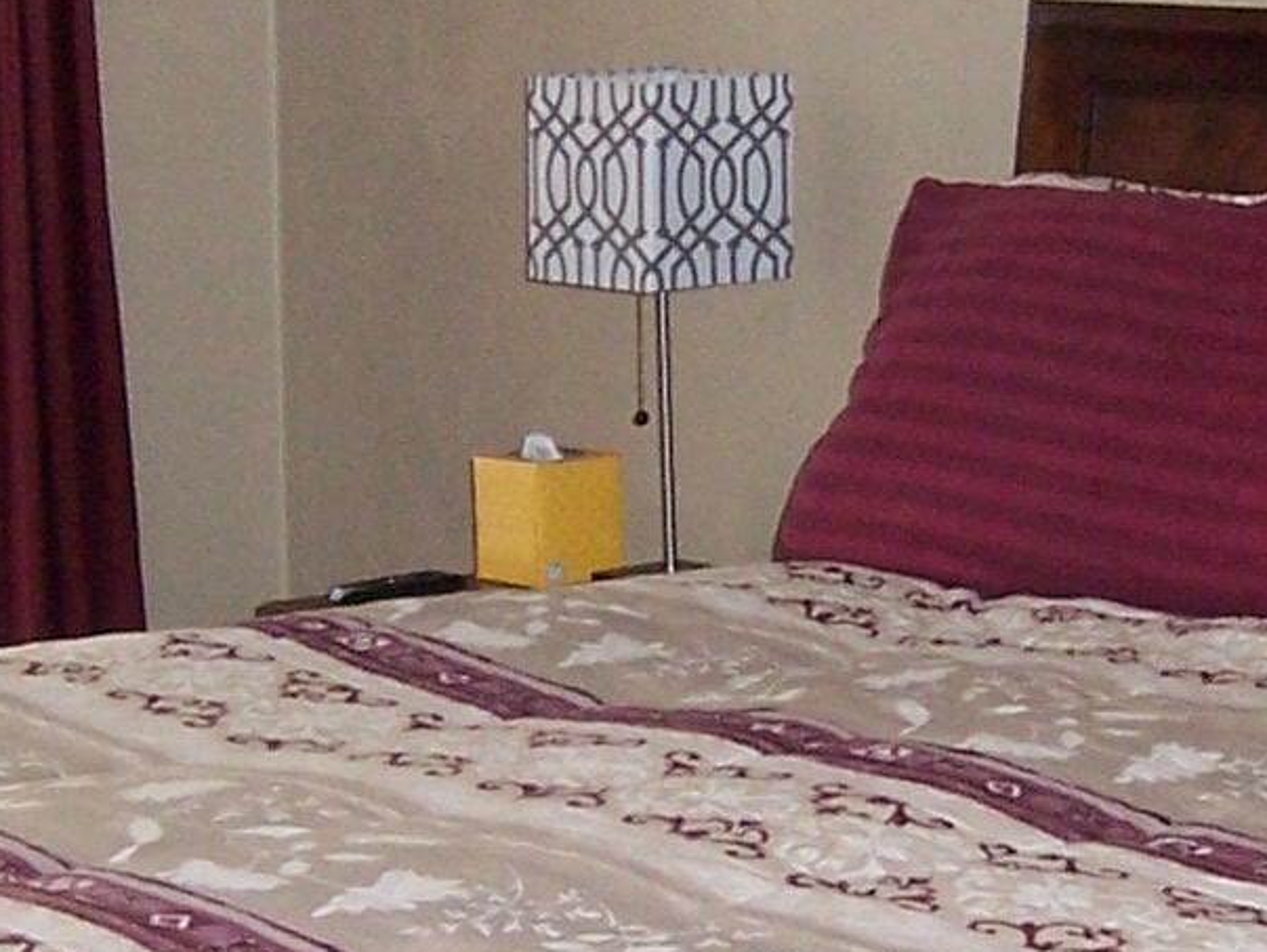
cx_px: 765
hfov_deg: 15.6
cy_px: 324
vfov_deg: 11.8
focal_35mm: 126
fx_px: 4615
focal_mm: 5.5
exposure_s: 1/60
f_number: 2.8
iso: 140
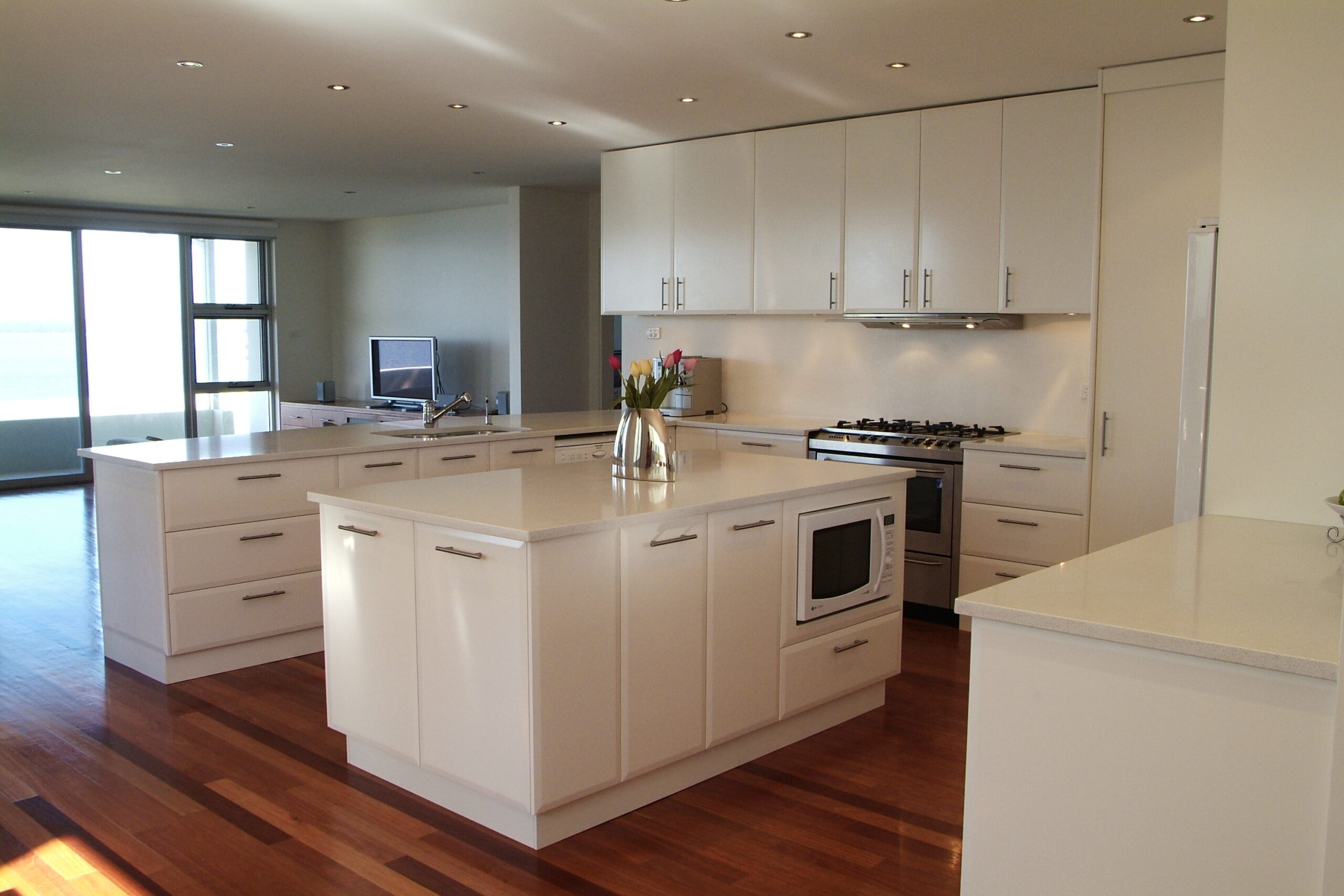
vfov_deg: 43.6
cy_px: 448
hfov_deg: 61.9
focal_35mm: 30
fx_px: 1120
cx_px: 672
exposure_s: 1/90
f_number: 6.7
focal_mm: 20
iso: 800
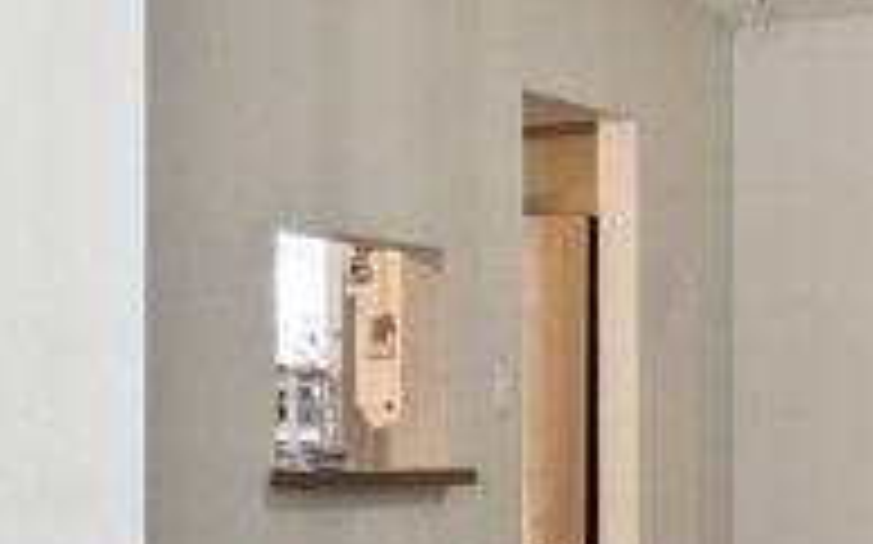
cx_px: -198
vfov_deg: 13.4
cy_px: 391
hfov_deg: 20.0
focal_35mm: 97
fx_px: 2306
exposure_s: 1/13
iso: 400
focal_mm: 16
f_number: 9
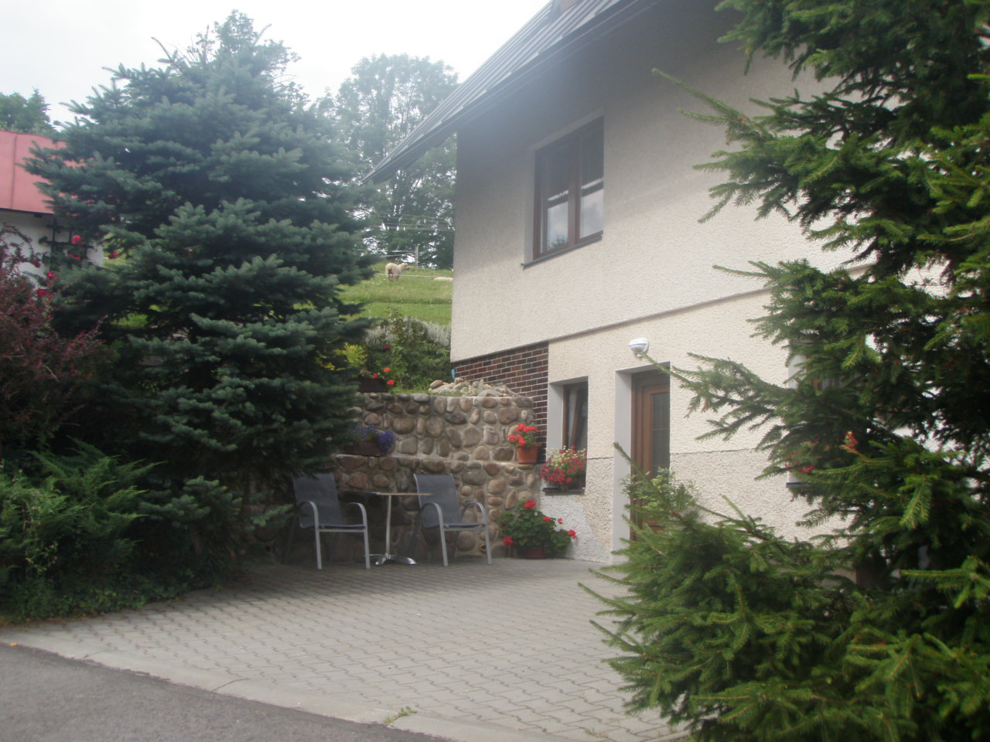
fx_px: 1087
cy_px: 371
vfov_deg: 37.7
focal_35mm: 38
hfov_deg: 49.0
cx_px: 495
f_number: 5.6
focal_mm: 6.7
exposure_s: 1/100
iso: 80
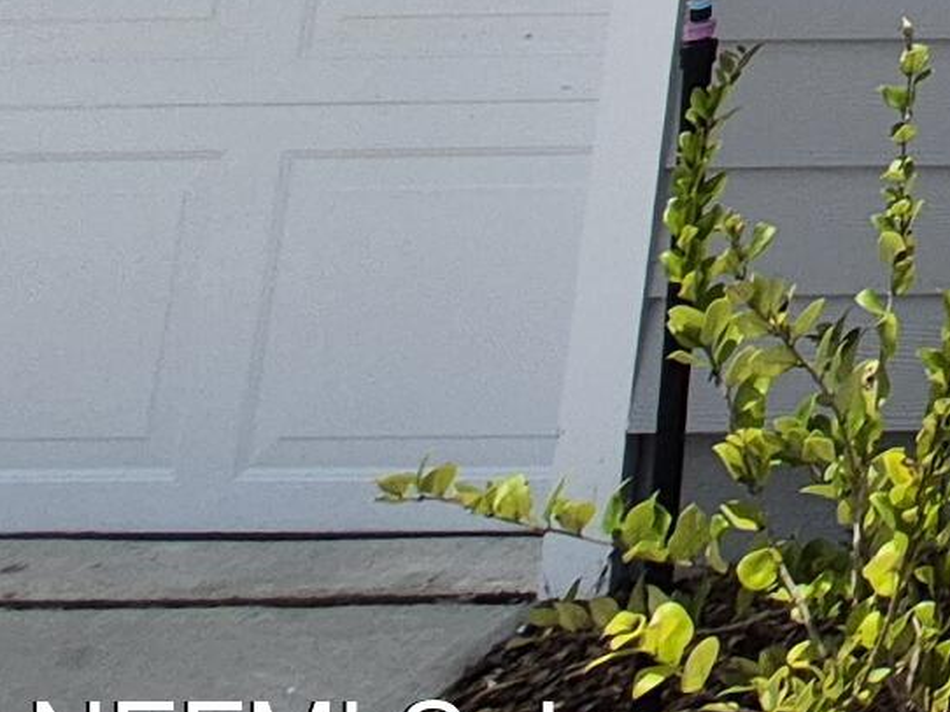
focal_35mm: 72
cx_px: 2289
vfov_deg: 13.7
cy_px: -1049
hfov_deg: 15.1
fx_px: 1975
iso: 50
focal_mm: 1.74
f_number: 2.2
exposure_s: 1/2712
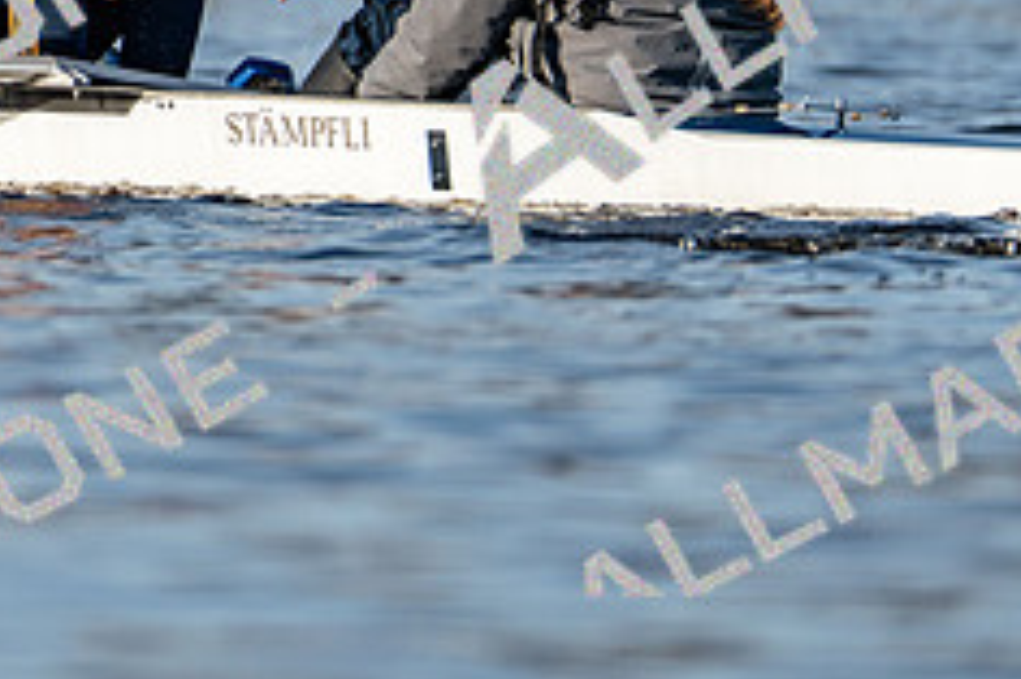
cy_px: -145
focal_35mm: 1476
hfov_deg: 1.4
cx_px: 100
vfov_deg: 0.9
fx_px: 41830
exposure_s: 1/2000
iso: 500
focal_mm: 600
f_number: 6.3
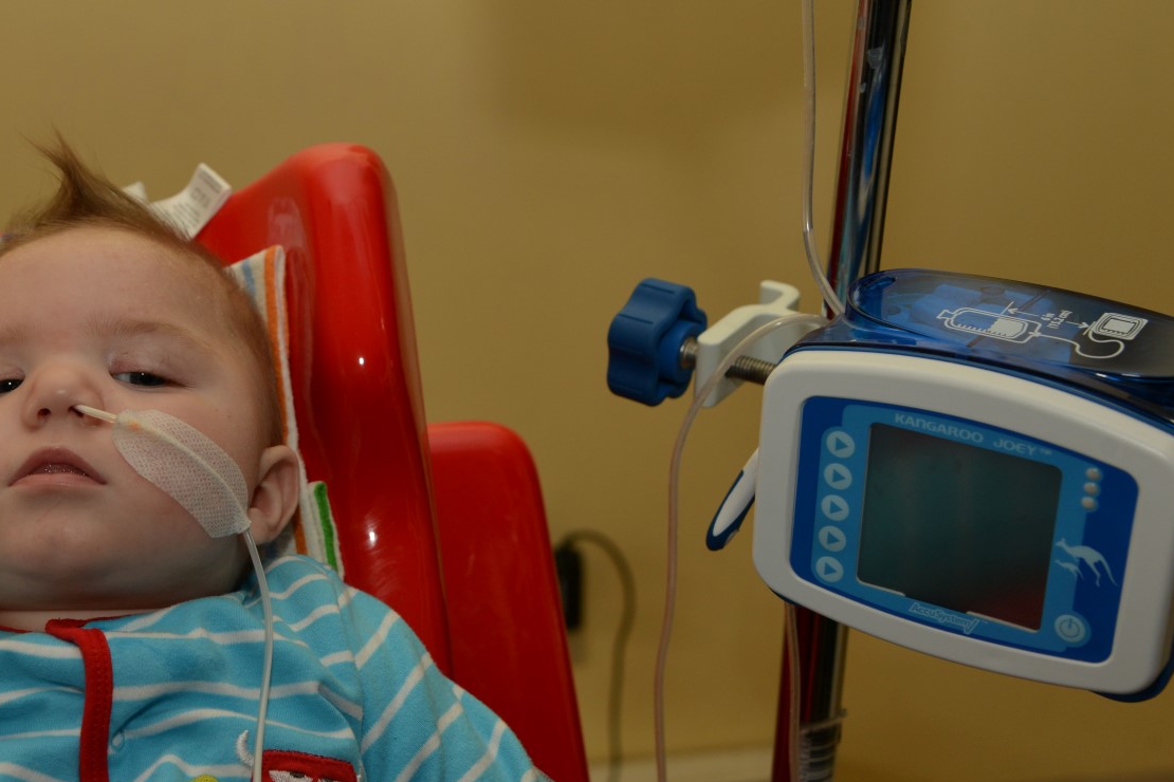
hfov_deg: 27.5
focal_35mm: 73
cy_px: 520
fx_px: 2380
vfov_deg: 18.6
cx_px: 384
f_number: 5.6
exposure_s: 1/160
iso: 500
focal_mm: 50
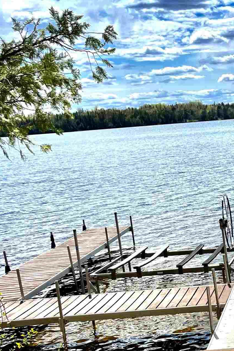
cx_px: 310
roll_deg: +4.9
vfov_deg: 30.5
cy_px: 255
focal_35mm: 65
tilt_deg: -11.4
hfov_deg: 19.2
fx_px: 634
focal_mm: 5.1
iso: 50
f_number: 1.6
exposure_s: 1/6897
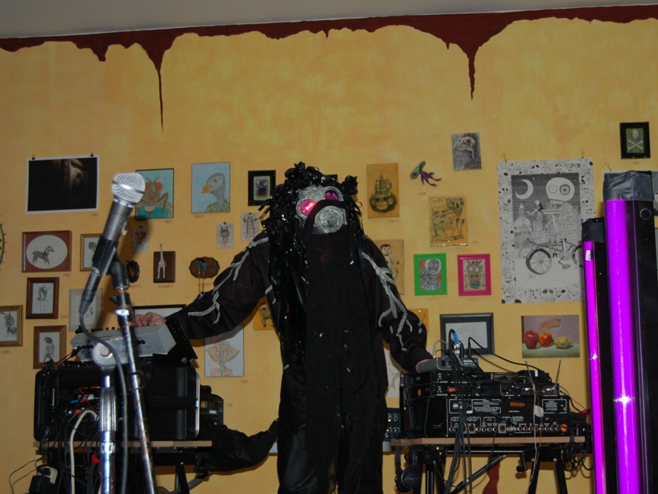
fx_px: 1065
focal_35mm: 56
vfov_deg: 26.1
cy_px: 279
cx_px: 367
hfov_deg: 34.3
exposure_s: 1/60
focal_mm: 30
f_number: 4.2
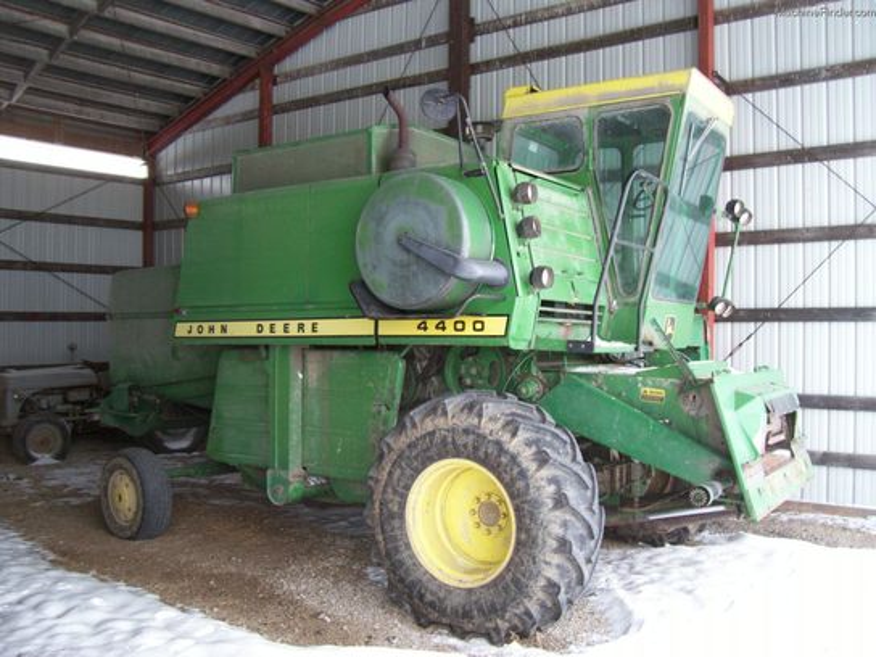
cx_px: 438
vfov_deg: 41.8
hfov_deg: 54.0
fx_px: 860
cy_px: 328
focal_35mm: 34
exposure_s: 1/107
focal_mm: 5.6
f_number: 2.7
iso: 80
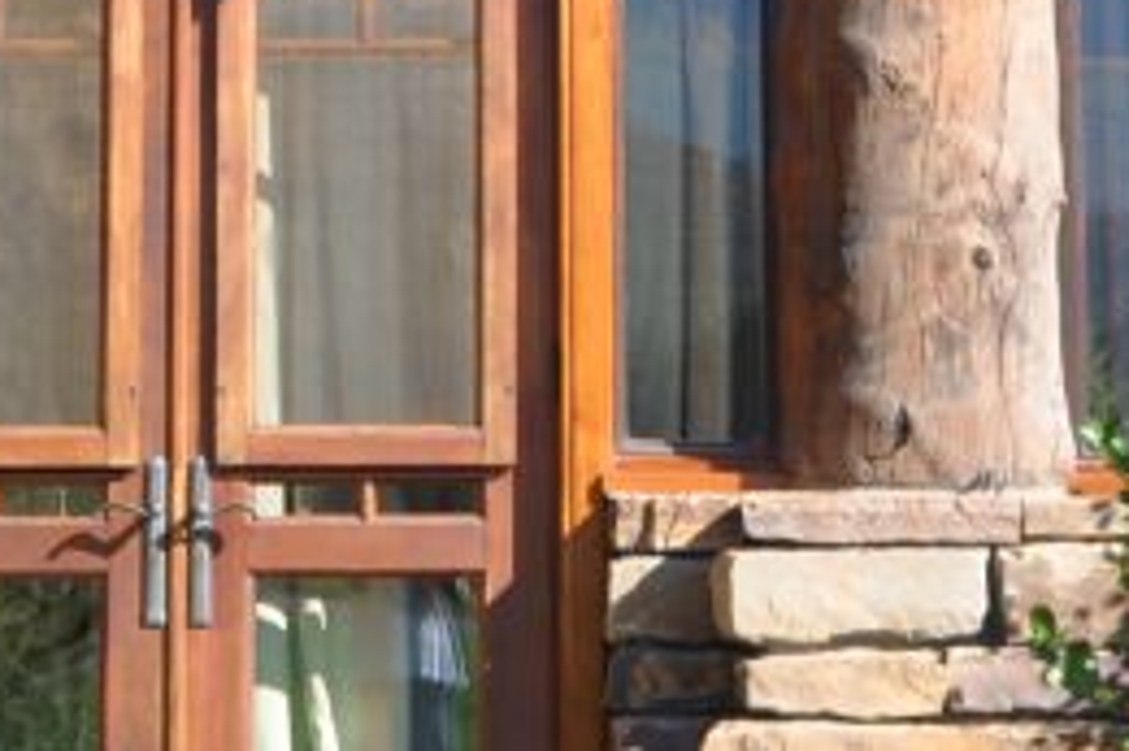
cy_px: -467
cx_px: 421
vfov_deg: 6.6
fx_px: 6362
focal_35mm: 203
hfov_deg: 10.1
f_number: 8
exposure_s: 1/250
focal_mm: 22
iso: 200
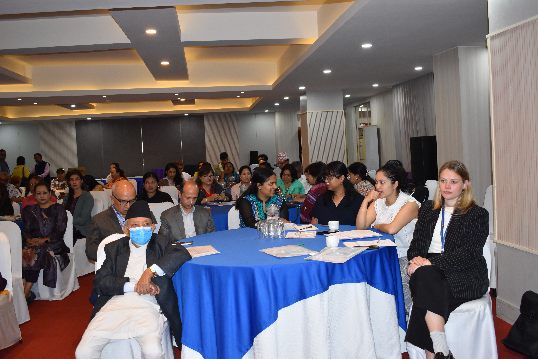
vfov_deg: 36.9
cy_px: 180
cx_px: 269
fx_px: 538
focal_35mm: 36
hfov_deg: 53.1
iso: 800
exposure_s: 1/80
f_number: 4.5
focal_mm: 24
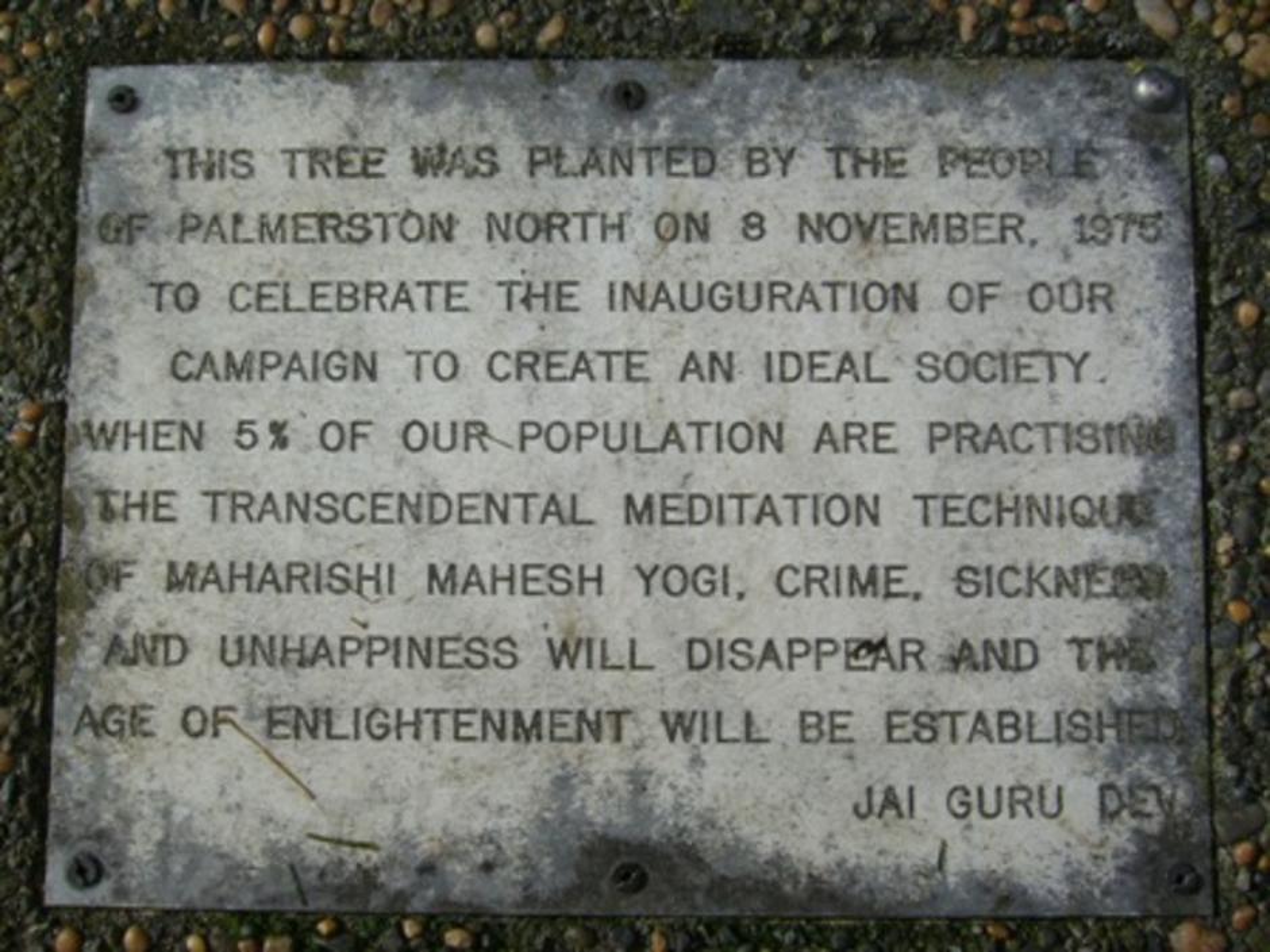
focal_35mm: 35
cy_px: 476
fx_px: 1284
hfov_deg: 52.6
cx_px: 635
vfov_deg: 40.7
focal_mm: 5.8
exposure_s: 1/400
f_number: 5.6
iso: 80
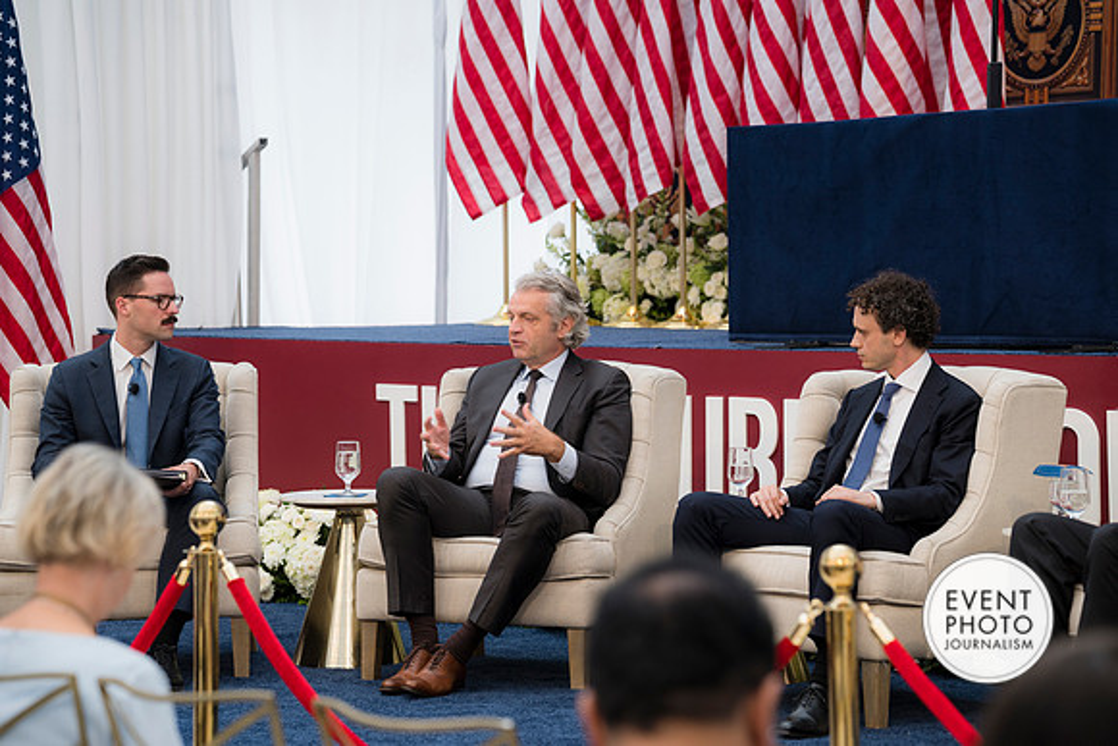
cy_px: 373
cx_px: 559
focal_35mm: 105
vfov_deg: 13.0
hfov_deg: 19.5
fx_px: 3261
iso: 180
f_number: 4
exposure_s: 1/160
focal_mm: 105
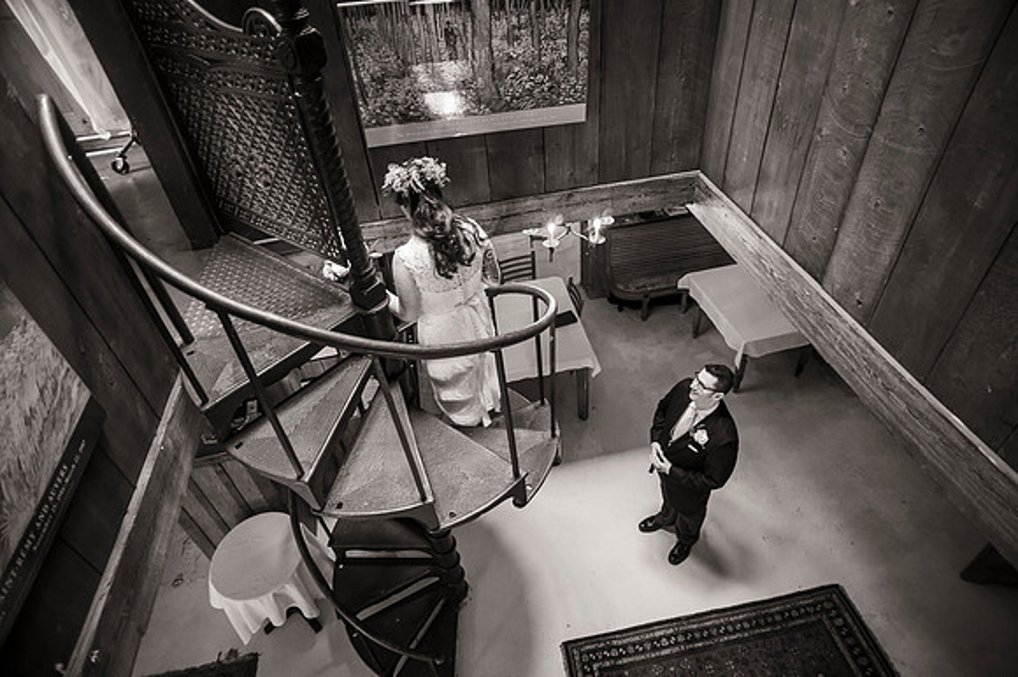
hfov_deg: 84.0
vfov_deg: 61.9
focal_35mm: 20
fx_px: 565
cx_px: 509
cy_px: 338
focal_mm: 20
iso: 1000
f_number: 2.8
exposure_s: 1/50
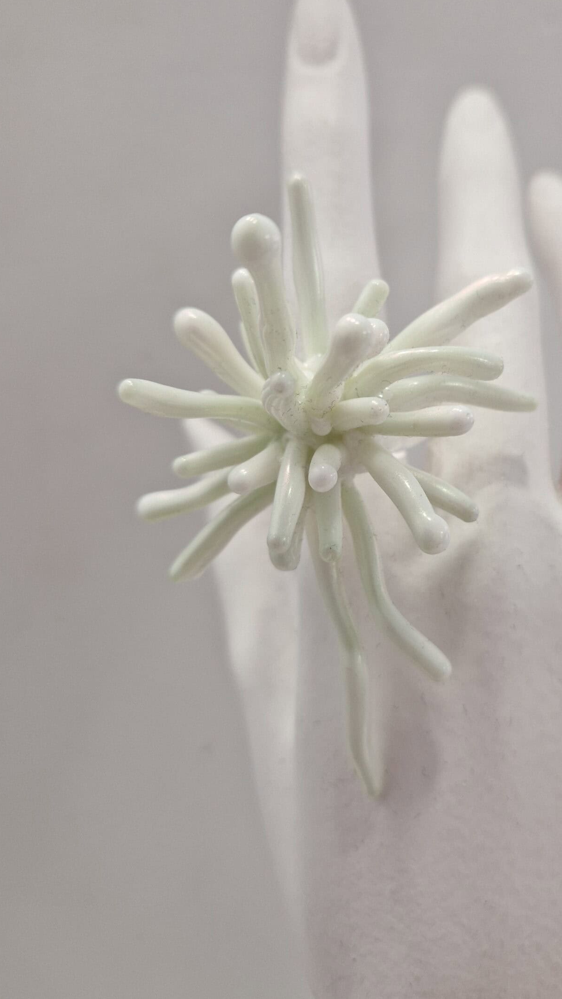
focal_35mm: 30
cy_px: 443
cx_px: 383
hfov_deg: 38.4
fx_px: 795
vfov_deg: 64.1
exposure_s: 1/256
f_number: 1.8
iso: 50
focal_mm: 5.4
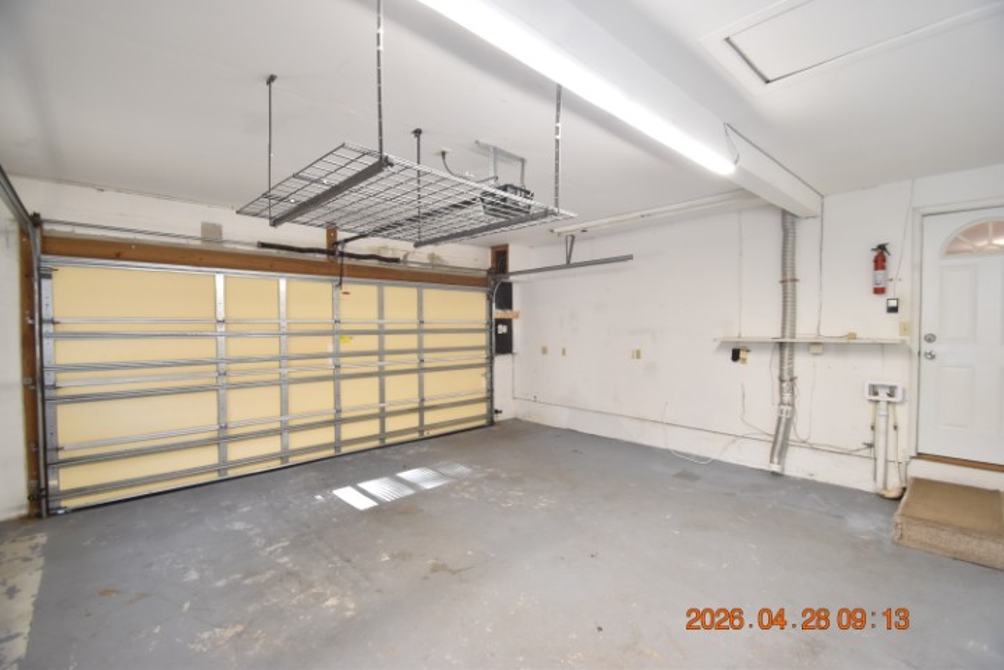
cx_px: 502
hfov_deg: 100.4
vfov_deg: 77.3
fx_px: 418
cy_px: 335
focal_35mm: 15
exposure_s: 1/60
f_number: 3.5
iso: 800
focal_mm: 10
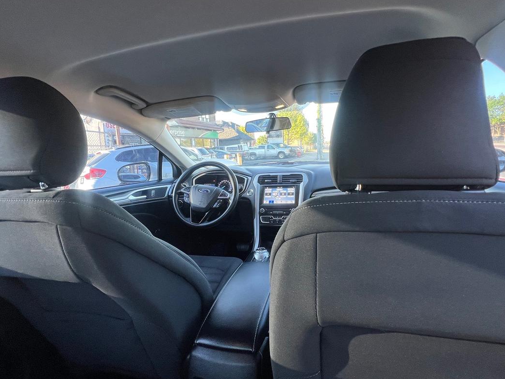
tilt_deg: -6.6
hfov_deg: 94.4
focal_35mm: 16
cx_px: 263
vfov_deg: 77.9
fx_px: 233
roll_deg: +2.7
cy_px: 173
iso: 80
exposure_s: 1/99
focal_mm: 1.57
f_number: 1.8
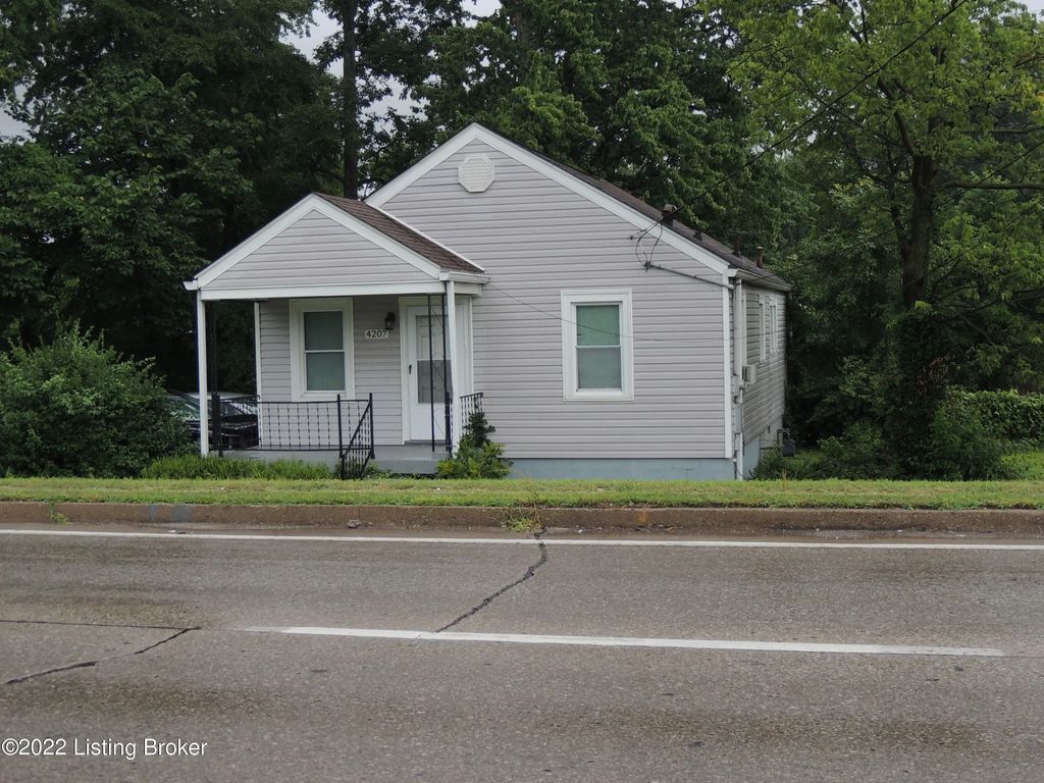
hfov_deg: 40.4
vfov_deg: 30.9
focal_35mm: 47
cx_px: 522
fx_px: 1417
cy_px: 392
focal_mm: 8.3
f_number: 3.5
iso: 140
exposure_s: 1/50
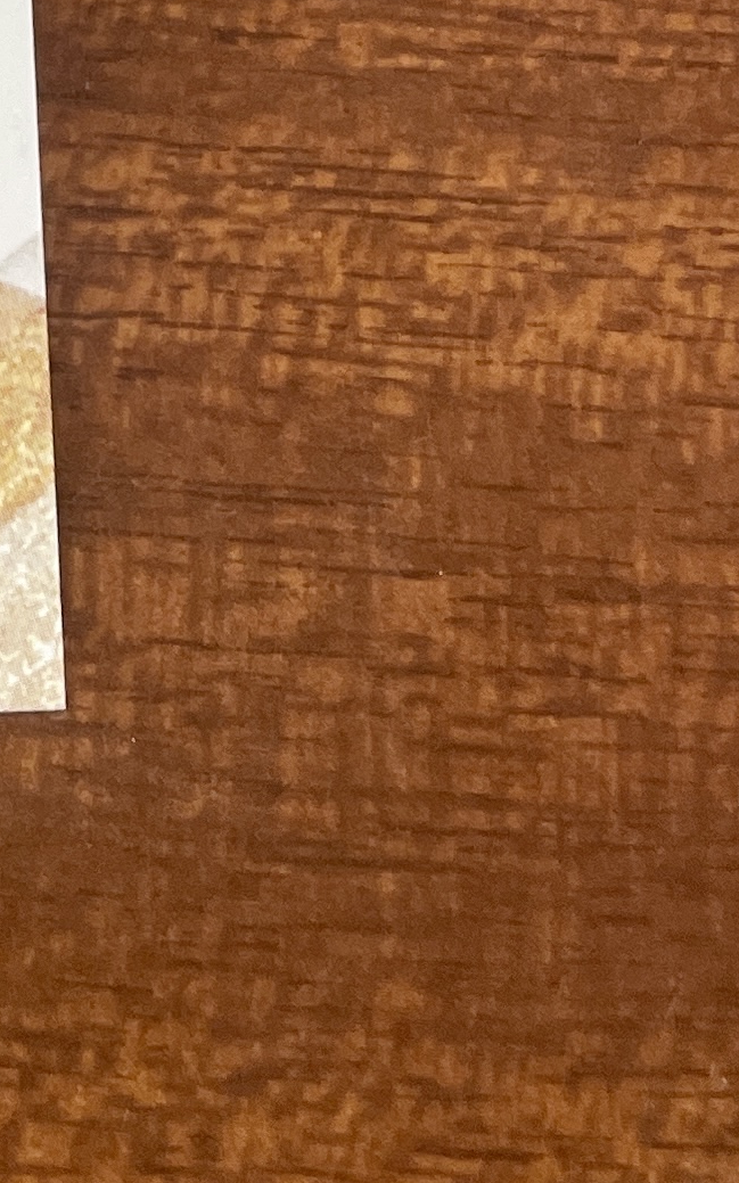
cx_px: -739
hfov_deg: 11.1
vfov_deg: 17.5
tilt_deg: -75.1
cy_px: -593
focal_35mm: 107
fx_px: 3449
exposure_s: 1/100
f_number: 1.6
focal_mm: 4.2
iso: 100
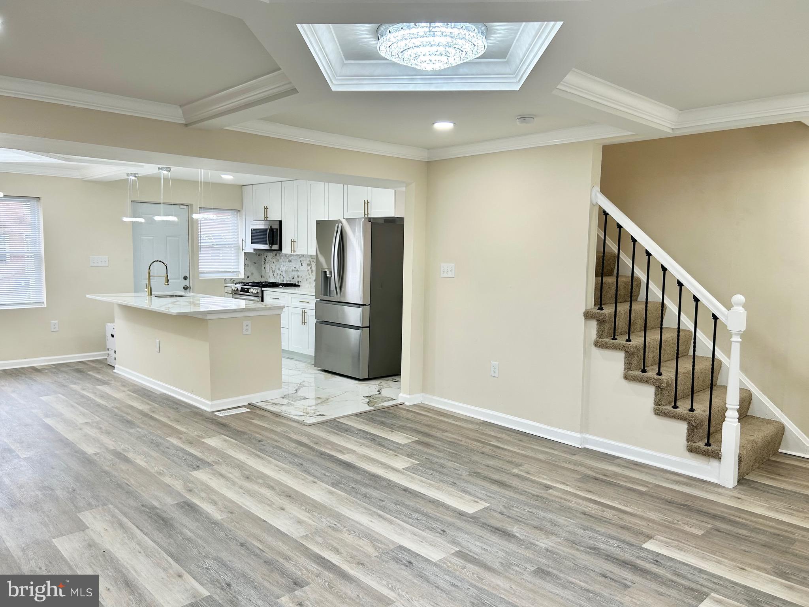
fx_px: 608
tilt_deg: -5.7
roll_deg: -0.6
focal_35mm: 26
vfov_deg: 53.1
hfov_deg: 67.3
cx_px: 404
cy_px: 304
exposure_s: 1/122
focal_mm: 5.7
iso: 32
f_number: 1.5
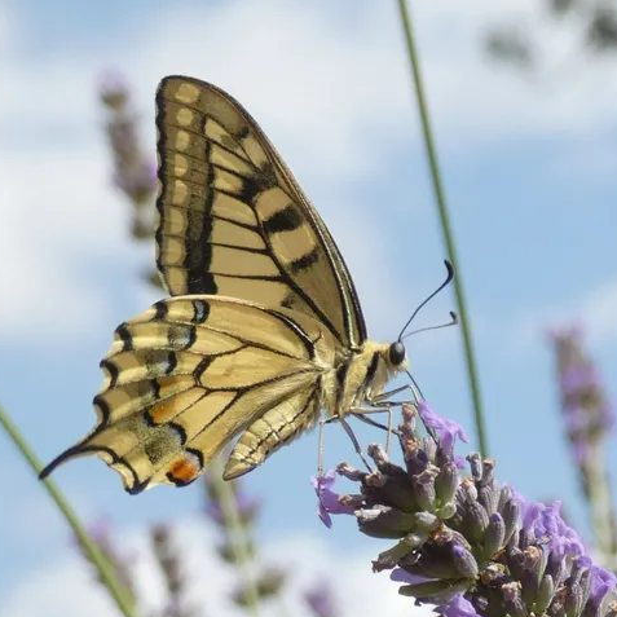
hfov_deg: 14.4
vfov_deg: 14.4
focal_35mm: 121
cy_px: 309
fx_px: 2440
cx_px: 294
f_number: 4.9
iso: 80
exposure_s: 1/320
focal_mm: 18.3
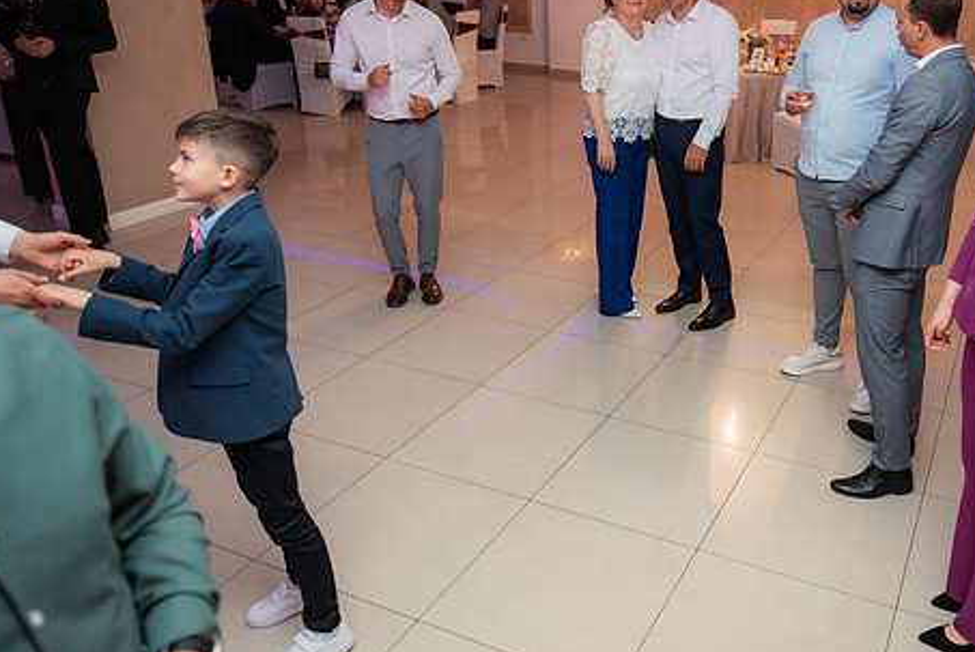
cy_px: 280
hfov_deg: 57.6
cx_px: 633
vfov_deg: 41.1
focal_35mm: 32
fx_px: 867
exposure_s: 1/200
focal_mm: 22
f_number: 2.8
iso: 1600
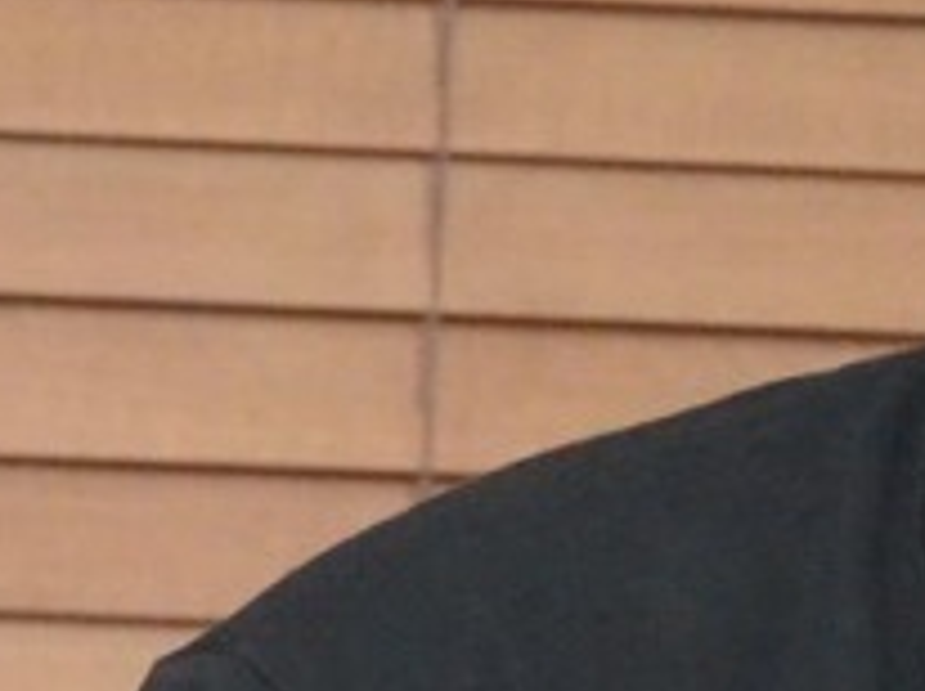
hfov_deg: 2.4
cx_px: 1235
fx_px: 21940
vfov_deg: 1.8
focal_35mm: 822
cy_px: 859
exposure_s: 1/125
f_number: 6.3
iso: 4000
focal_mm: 98
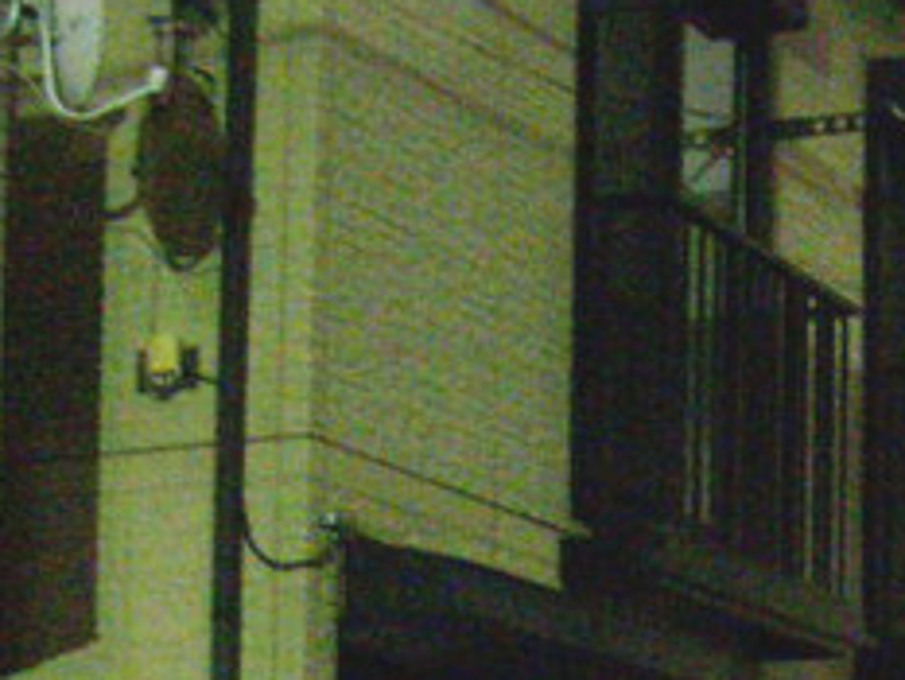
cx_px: 1119
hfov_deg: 14.1
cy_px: 1037
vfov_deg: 10.6
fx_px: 3531
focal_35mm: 135
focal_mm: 6.2
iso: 400
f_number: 2.8
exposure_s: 4
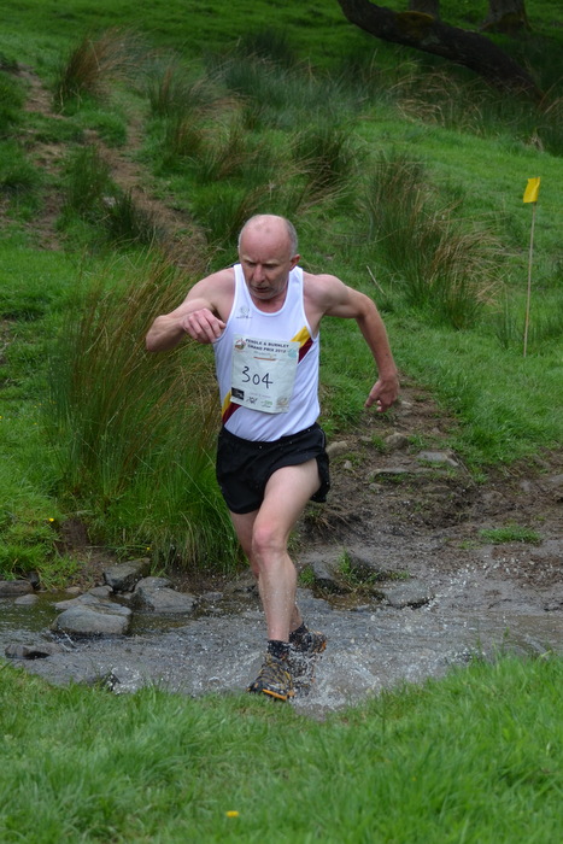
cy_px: 422
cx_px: 282
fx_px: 2040
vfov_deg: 23.4
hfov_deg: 15.7
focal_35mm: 87
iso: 400
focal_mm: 58
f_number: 4.5
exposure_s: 1/1000
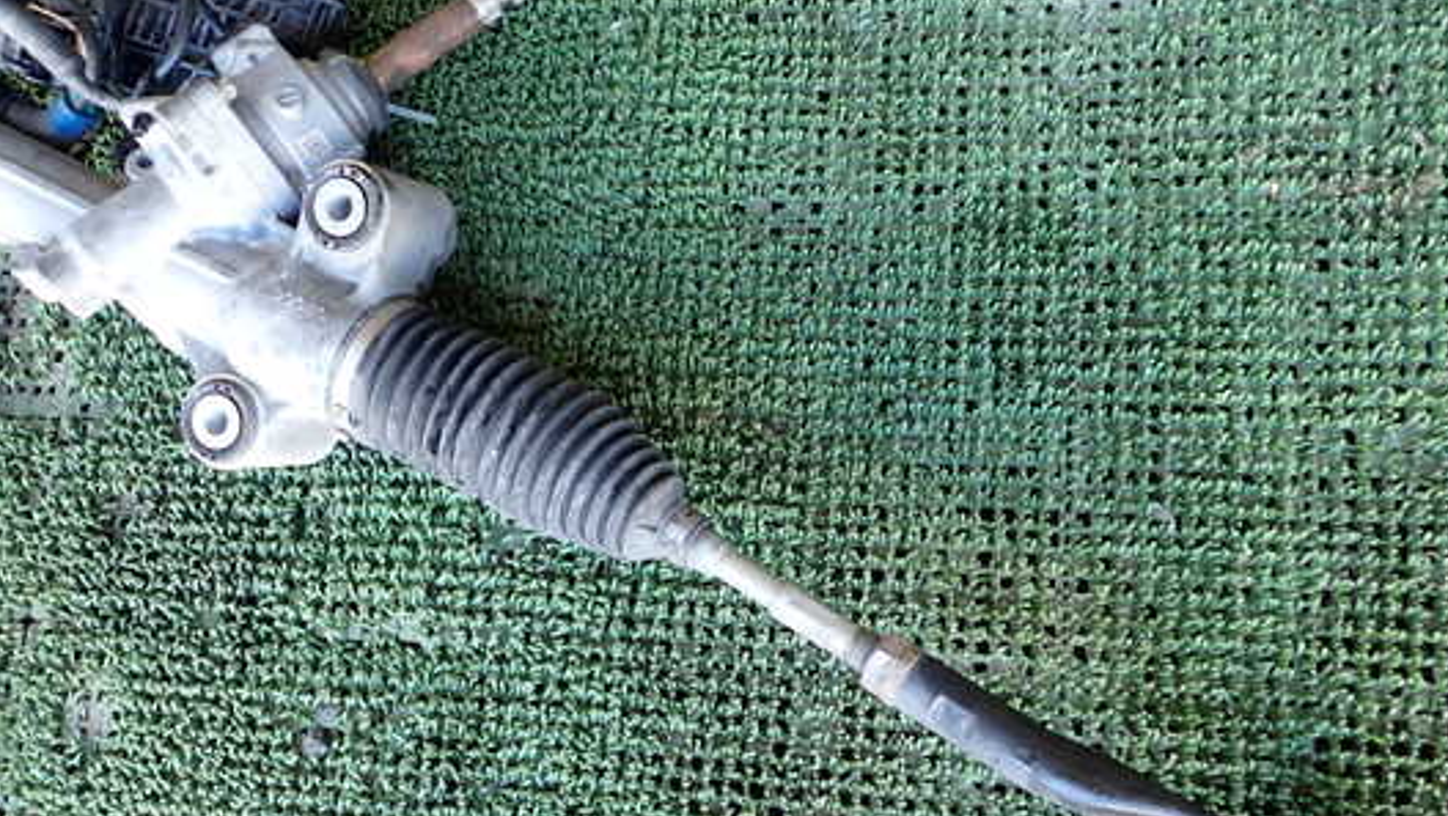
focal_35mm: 31
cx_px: 775
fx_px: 1191
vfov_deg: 37.7
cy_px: 475
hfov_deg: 62.5
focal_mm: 4.5
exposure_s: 1/50
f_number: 2
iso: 200
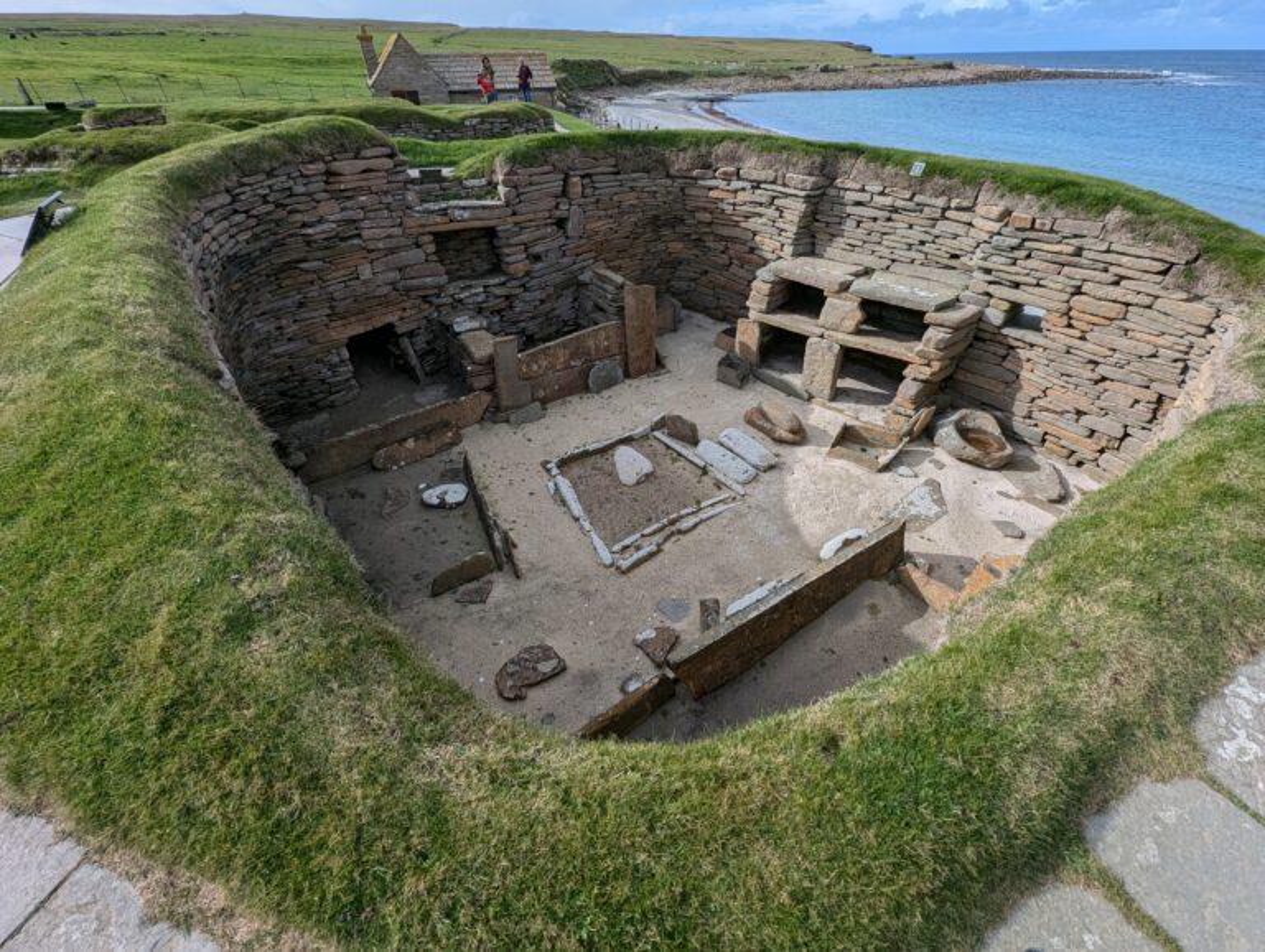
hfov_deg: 106.1
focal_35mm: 13
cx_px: 632
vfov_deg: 90.0
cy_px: 476
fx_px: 476
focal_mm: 1.95
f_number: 2.2
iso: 54
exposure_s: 1/1672
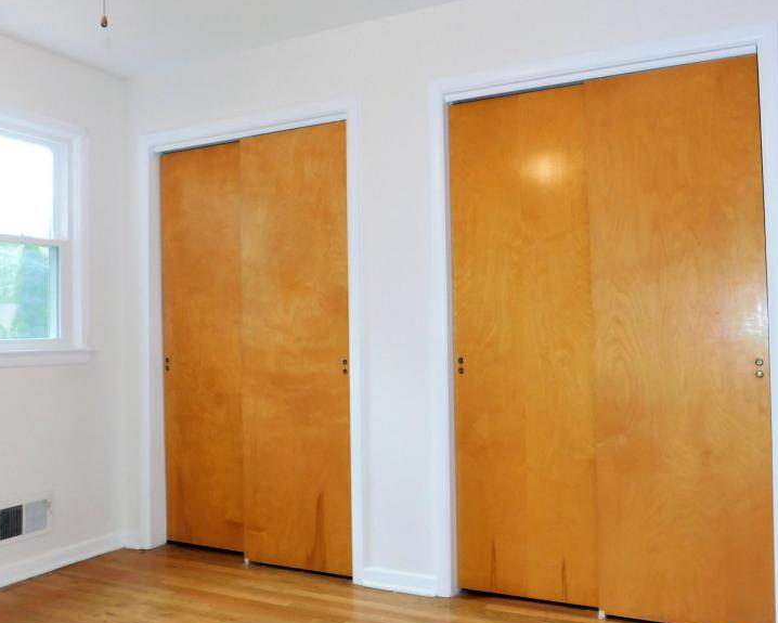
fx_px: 737
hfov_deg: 55.5
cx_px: 433
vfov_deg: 45.8
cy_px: 309
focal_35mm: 32
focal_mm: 4
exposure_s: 1/30
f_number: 3
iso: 200
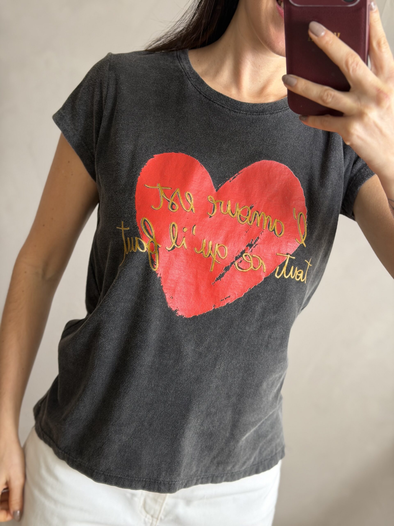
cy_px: 263
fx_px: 728
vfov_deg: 39.7
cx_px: 197
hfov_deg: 30.3
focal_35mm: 48
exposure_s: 1/60
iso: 125
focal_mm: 6.76
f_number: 1.78
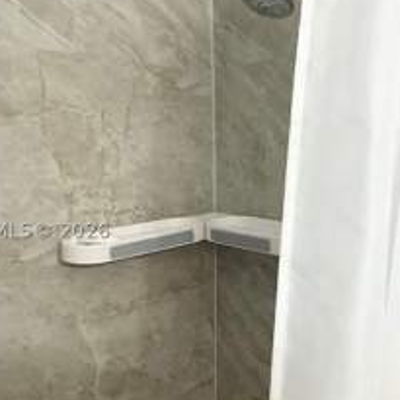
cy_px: 230
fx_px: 784
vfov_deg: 28.6
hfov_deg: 28.3
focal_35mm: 60
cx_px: 289
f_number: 1.8
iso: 64
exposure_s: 1/60
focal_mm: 3
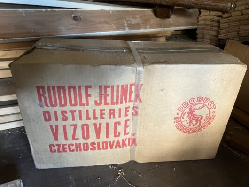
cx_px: 124
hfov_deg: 67.3
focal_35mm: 26
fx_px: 187
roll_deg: -1.8
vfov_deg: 53.1
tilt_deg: -27.8
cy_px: 94
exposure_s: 1/52
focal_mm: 5.7
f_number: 1.5
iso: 500
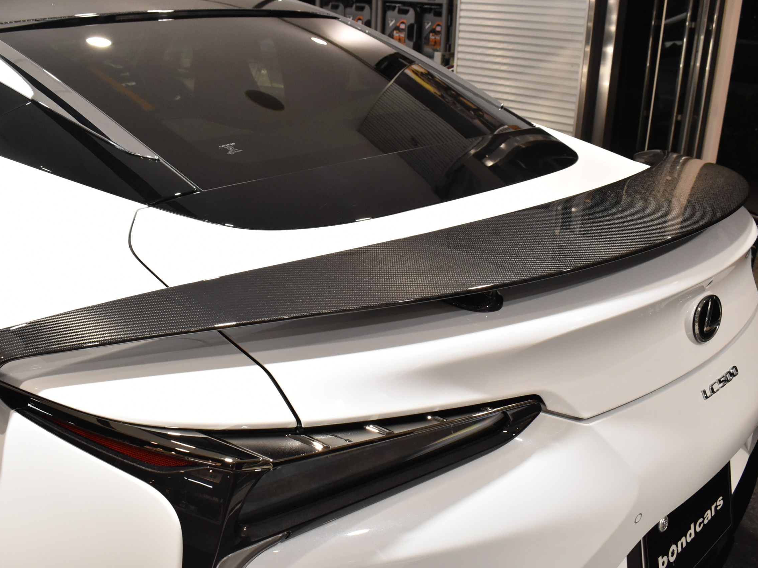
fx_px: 788
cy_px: 286
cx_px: 348
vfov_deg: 39.7
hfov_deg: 51.3
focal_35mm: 36
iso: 1800
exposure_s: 1/40
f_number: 8
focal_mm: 22
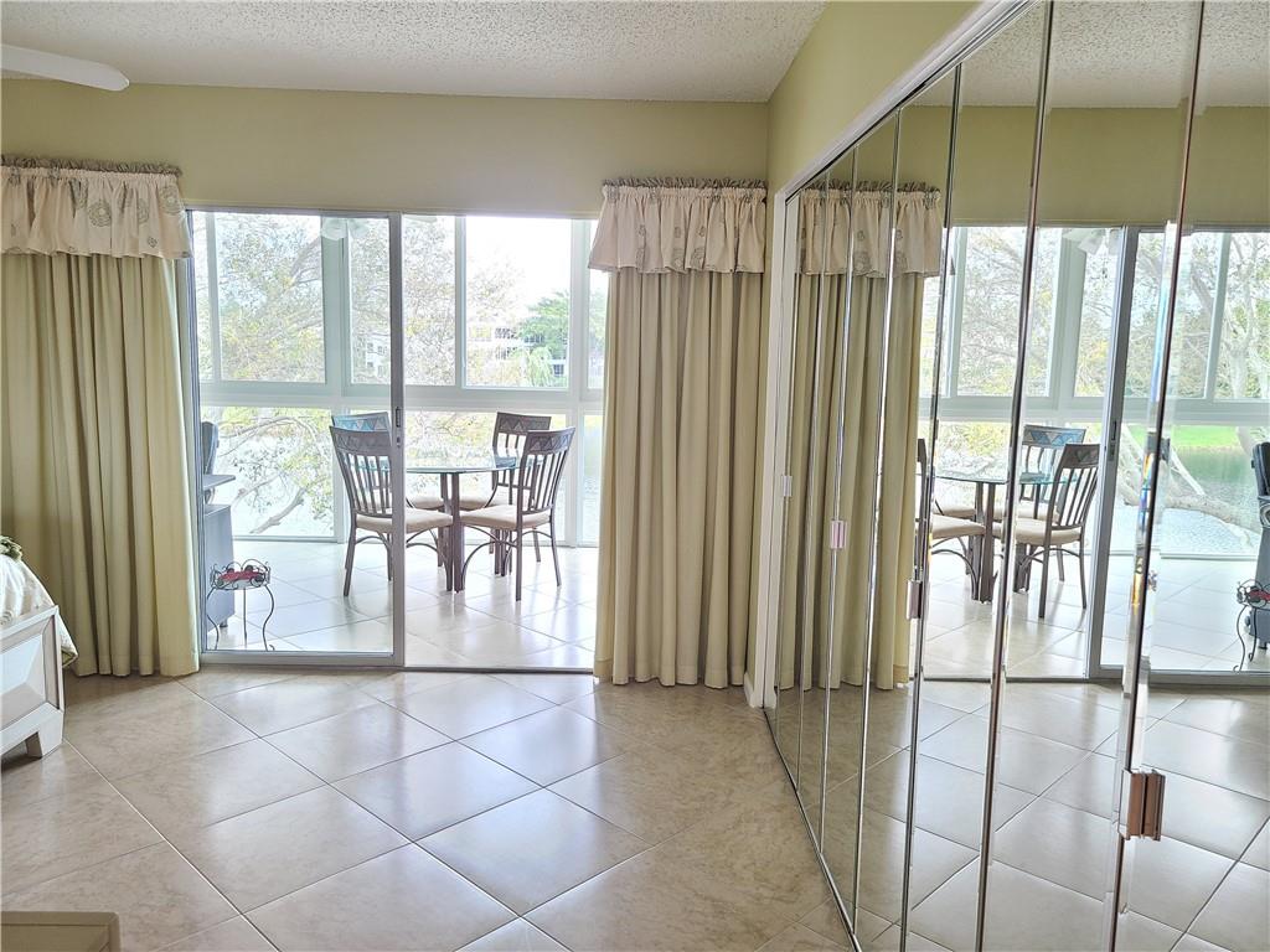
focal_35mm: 26
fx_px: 954
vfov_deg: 53.1
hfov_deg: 67.3
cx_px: 635
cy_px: 476
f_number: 1.8
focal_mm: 5.4
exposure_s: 1/59
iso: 125
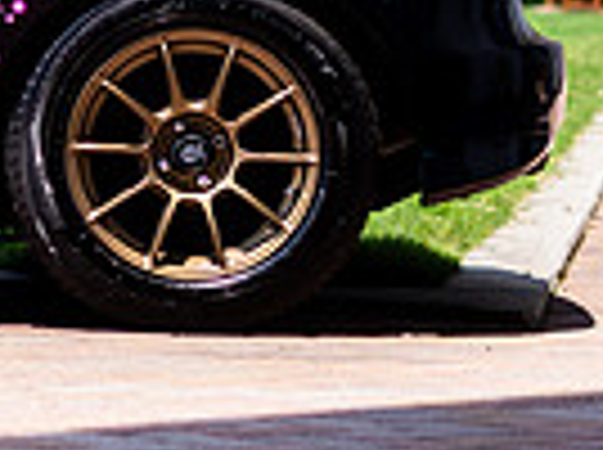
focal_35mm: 251
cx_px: -454
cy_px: -67
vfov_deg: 5.9
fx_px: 4365
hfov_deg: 7.7
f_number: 2
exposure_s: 1/1600
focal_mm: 50
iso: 50
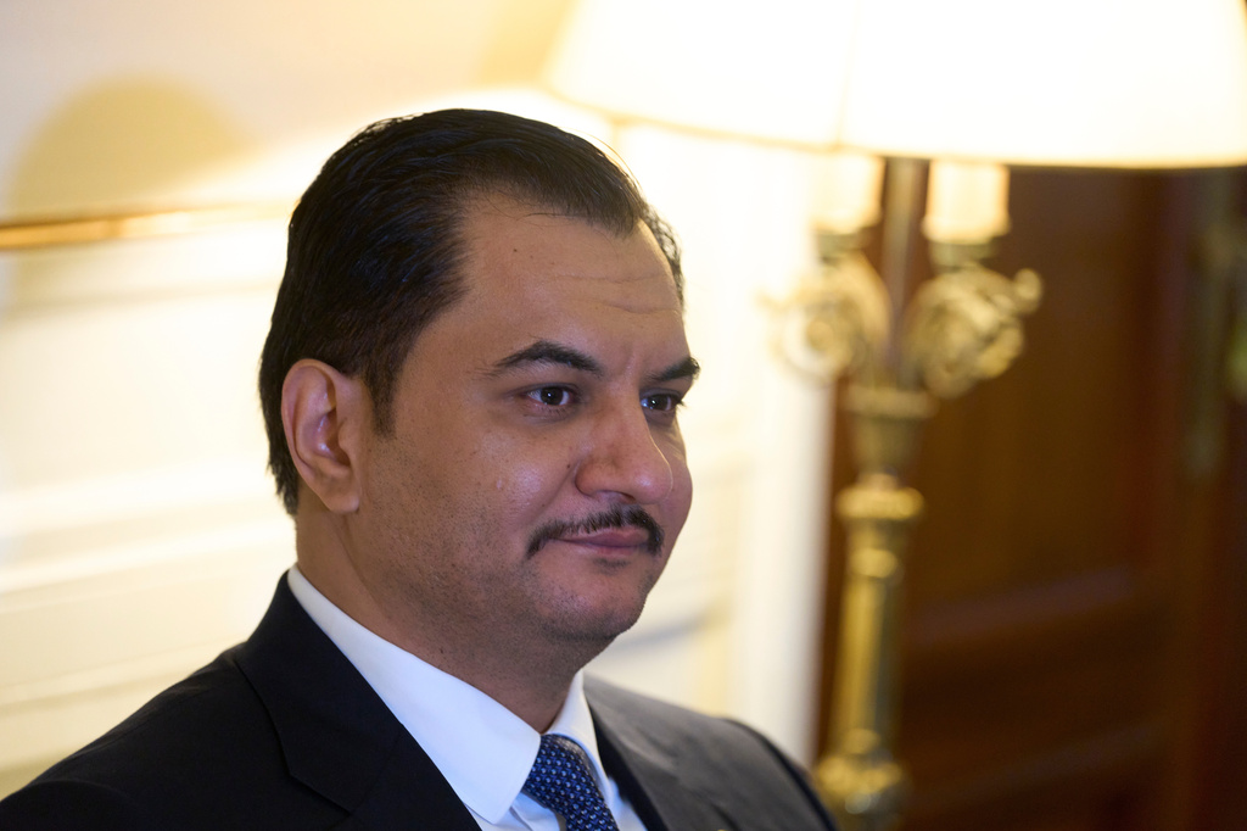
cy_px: 416
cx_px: 624
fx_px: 5679
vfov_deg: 8.4
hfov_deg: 12.5
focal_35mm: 164
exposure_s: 1/500
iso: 3200
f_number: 2.8
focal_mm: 164
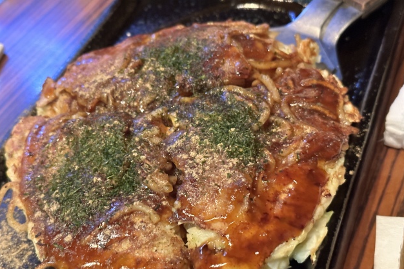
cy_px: 154
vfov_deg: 26.5
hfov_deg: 38.9
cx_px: 199
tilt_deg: -46.2
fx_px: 573
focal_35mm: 51
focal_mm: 6.86
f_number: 1.78
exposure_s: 1/25
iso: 640
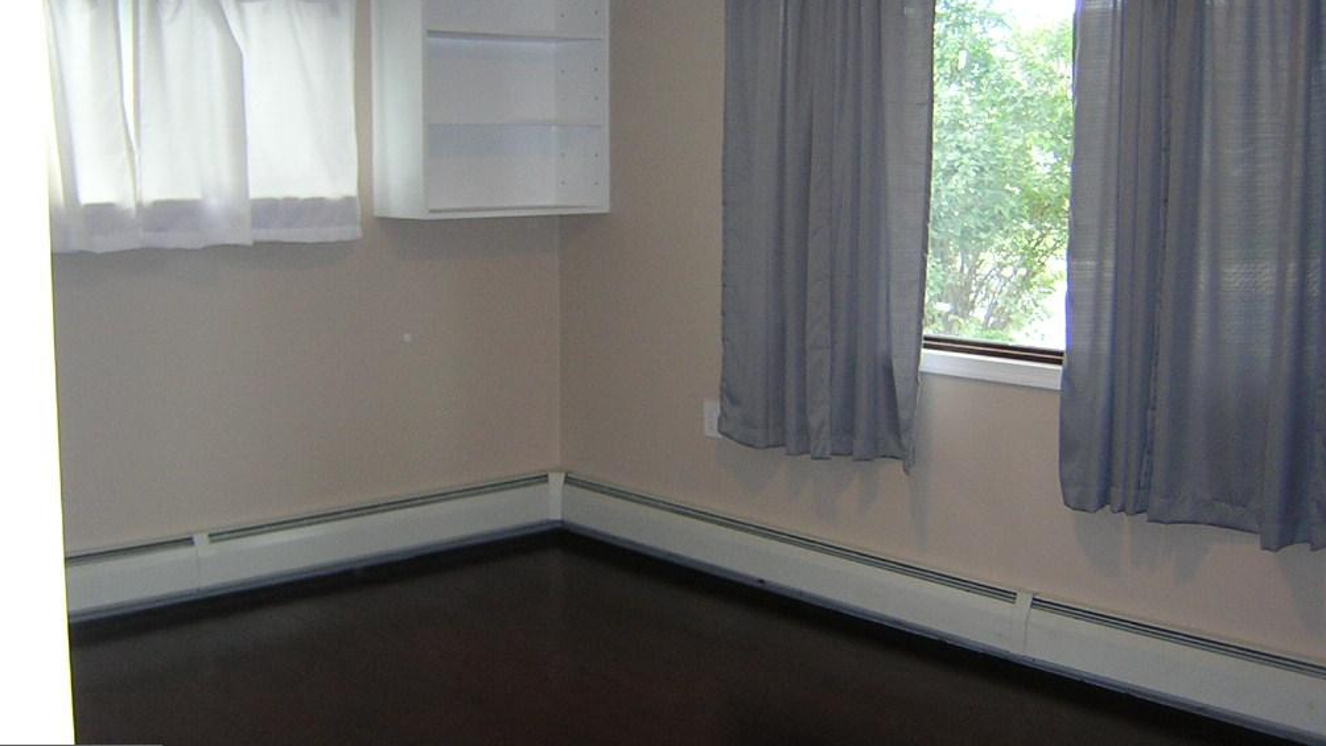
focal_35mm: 40
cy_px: 292
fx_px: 1407
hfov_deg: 50.5
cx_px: 674
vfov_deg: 29.6
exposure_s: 1/60.1
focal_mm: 4.7
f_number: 2.6
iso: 250
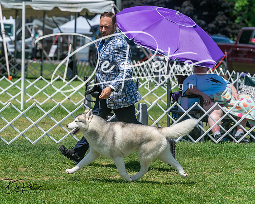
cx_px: 106
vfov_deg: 7.5
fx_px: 1565
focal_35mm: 207
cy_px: 95
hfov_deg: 9.3
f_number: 5.6
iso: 125
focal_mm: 162
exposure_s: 1/1000
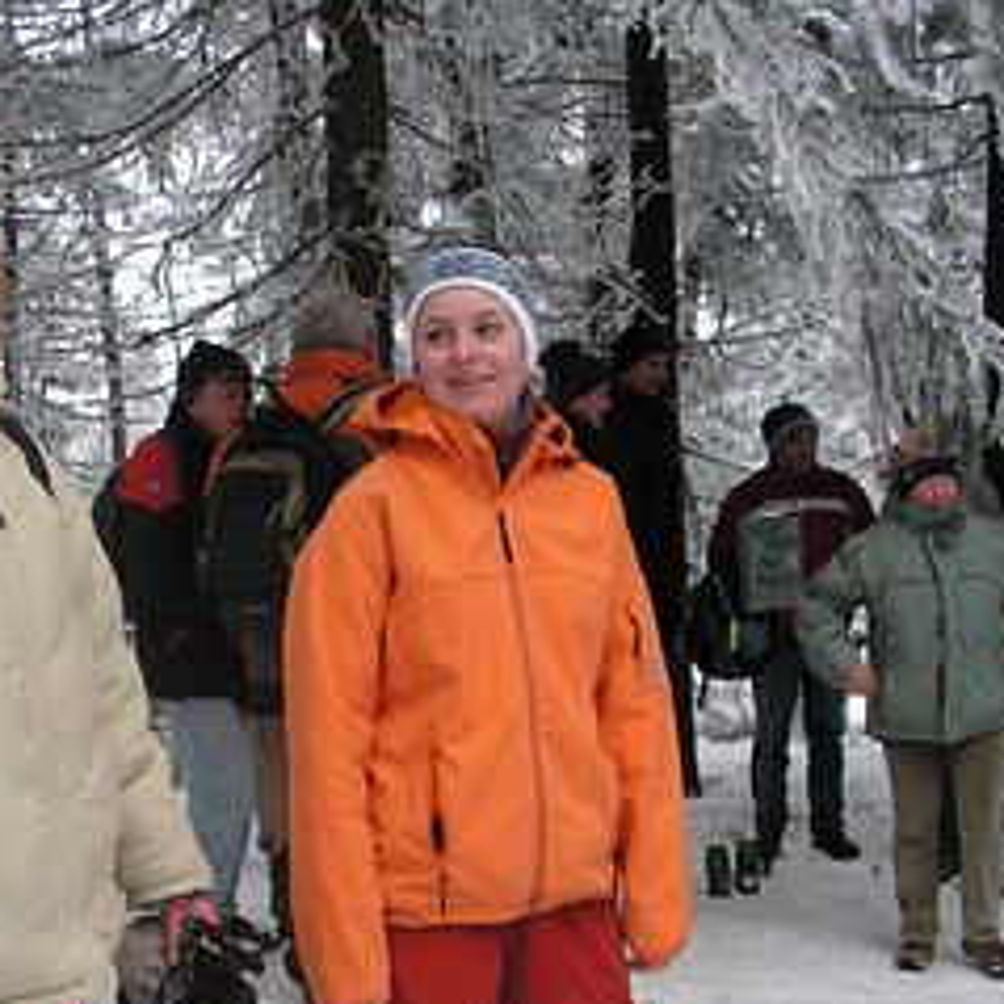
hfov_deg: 28.3
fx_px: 1969
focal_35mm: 60
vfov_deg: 28.4
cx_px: 298
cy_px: 699
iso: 50
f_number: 3.2
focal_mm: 6
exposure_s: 1/60
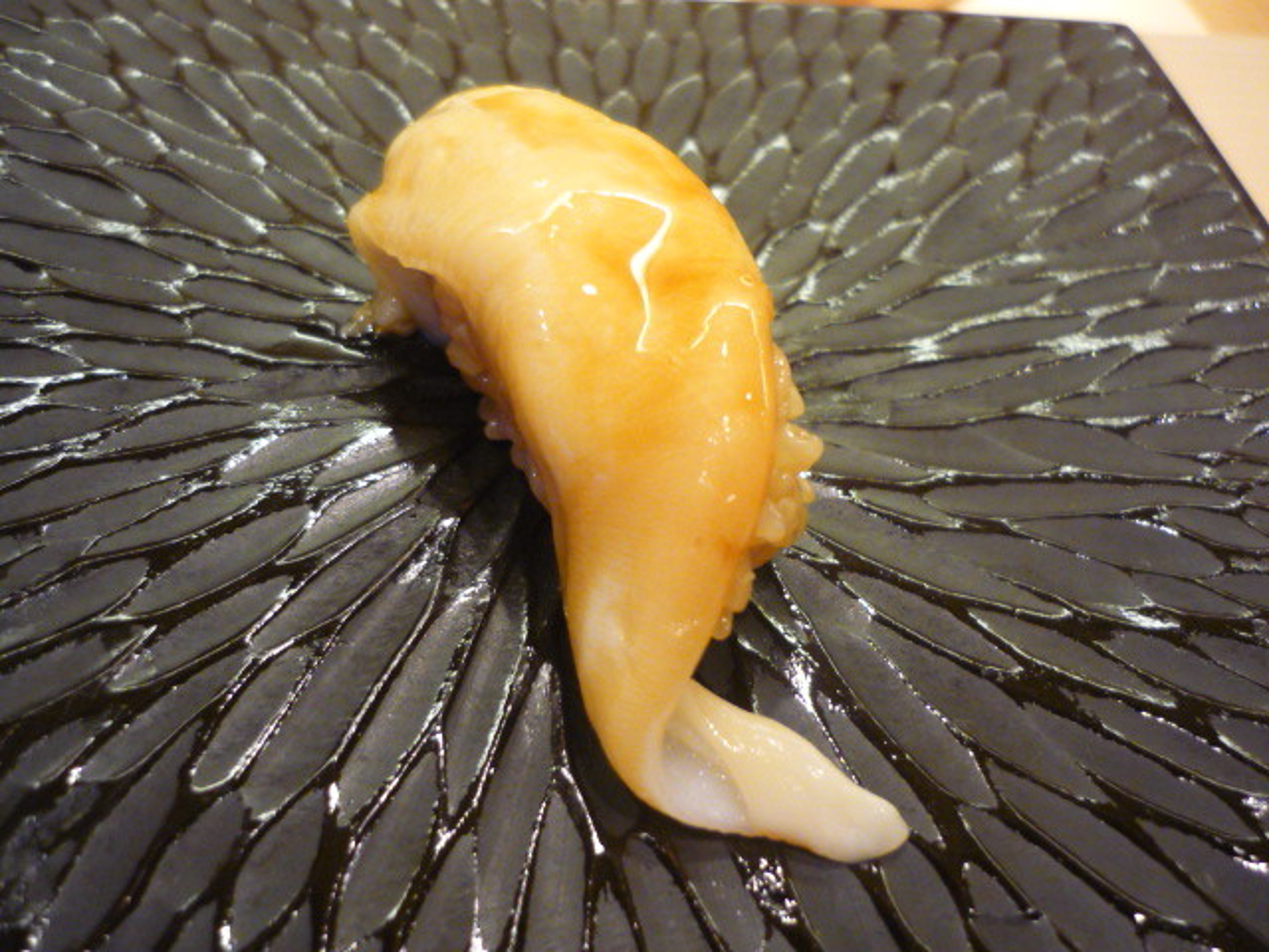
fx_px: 1210
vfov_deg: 42.9
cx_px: 634
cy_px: 476
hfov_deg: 55.4
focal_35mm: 33
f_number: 2.8
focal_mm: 5.5
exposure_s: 1/15
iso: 400
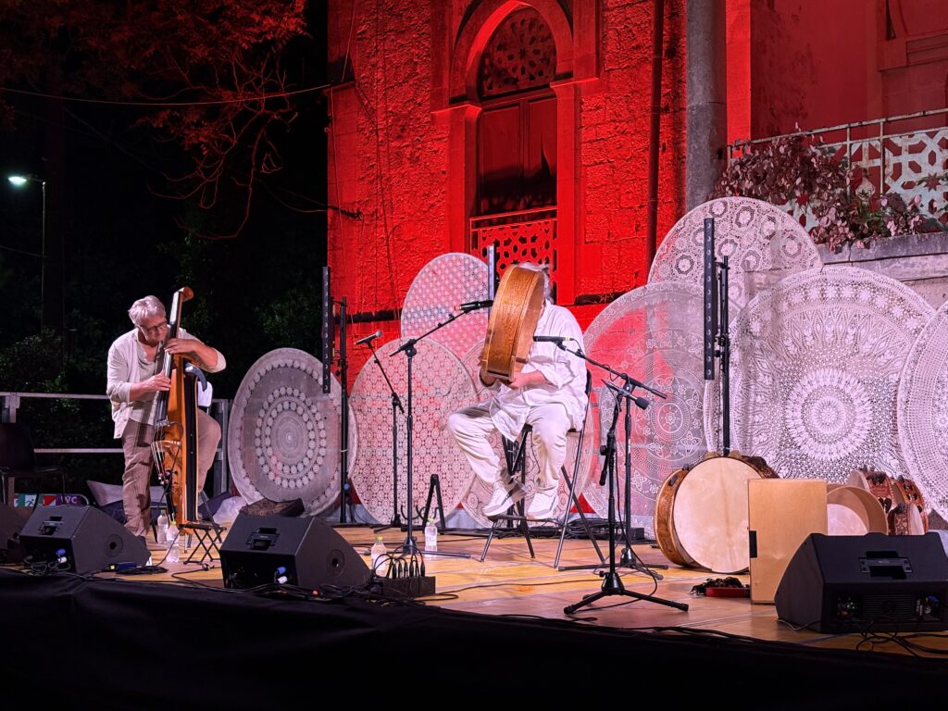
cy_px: 356
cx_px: 474
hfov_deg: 36.8
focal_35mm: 52
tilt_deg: +4.3
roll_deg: +0.1
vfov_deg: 28.0
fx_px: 1424
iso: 160
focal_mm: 5.96
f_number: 1.6
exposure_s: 1/40
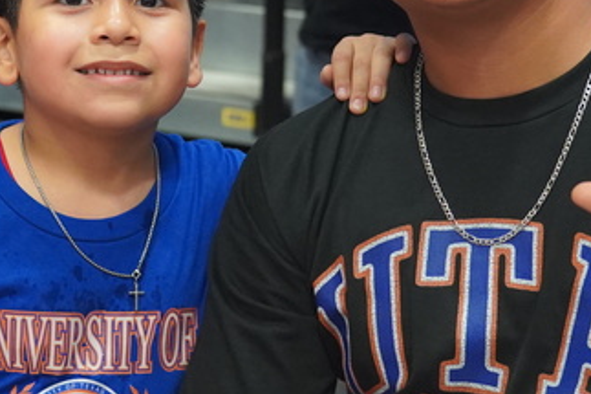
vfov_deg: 10.7
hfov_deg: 15.8
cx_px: -9
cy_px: 56
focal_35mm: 127
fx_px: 2084
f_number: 4
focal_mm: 40
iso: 4000
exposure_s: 1/160
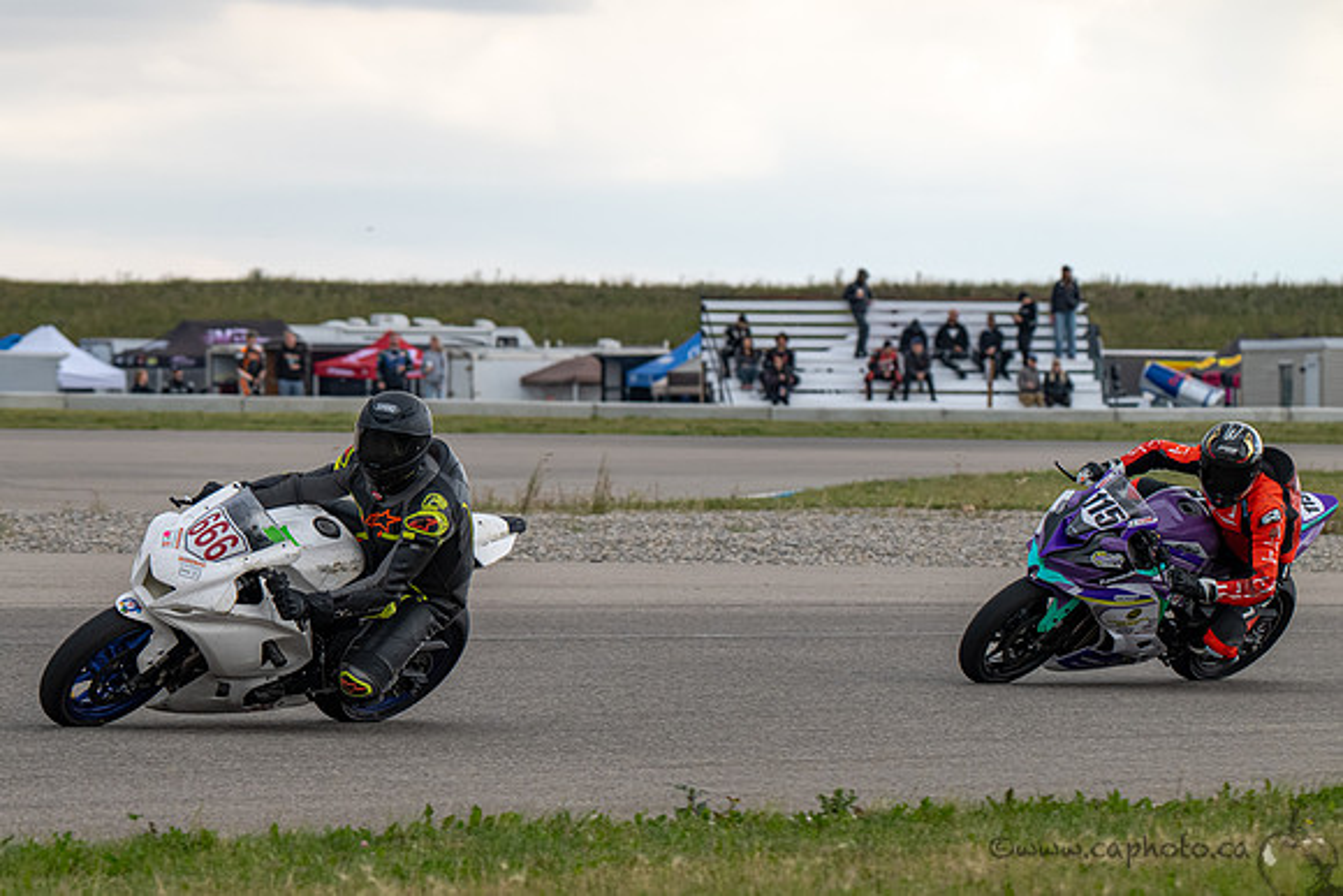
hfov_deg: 8.1
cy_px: 632
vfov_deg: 5.4
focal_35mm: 254
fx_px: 9469
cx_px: 466
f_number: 6.3
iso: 800
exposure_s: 1/1250
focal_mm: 180
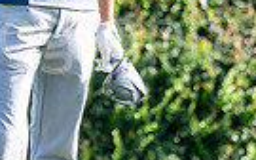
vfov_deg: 0.9
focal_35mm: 1527
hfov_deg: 1.4
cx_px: 57
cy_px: -44
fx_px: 10640
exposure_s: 1/1600
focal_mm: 300
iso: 320
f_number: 4
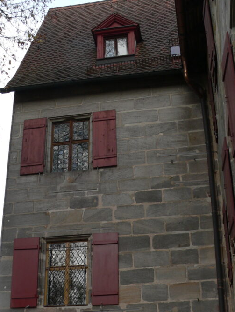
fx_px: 498
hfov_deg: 26.3
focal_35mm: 55
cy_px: 198
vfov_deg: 34.7
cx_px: 62
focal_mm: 6
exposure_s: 1/100
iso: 80
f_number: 4
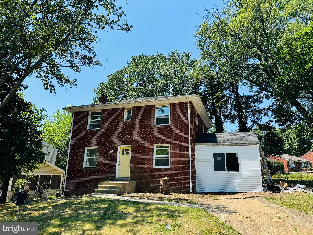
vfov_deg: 56.8
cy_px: 118
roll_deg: -2.1
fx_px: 217
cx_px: 156
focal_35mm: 24
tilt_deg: +15.0
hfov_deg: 71.6
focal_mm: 6.76
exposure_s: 1/2710
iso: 80
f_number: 1.78
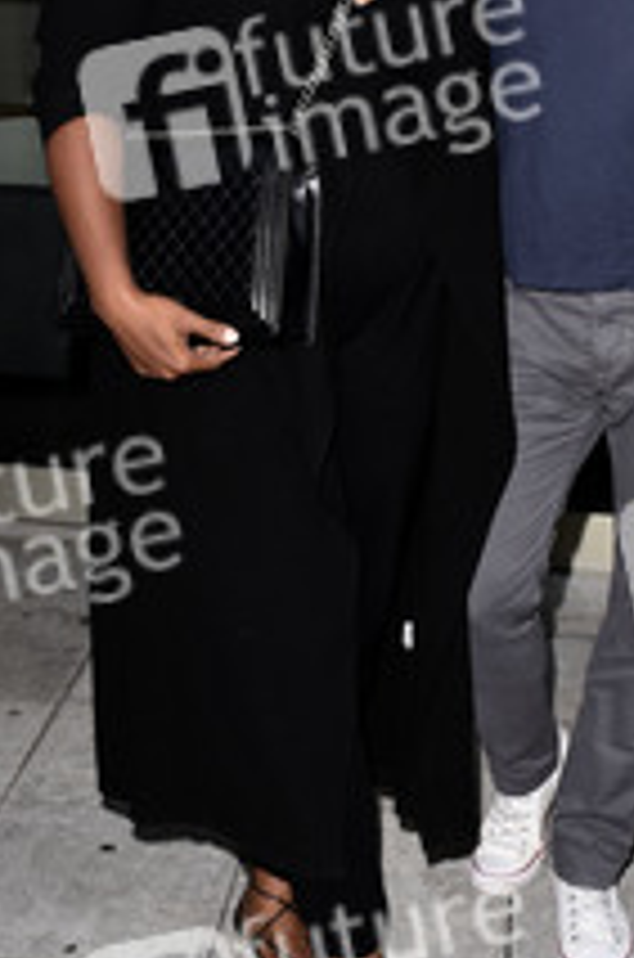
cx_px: 441
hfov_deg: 20.7
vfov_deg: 30.8
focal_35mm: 65
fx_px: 1724
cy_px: 319
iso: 320
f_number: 6.3
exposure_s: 1/125
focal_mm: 23
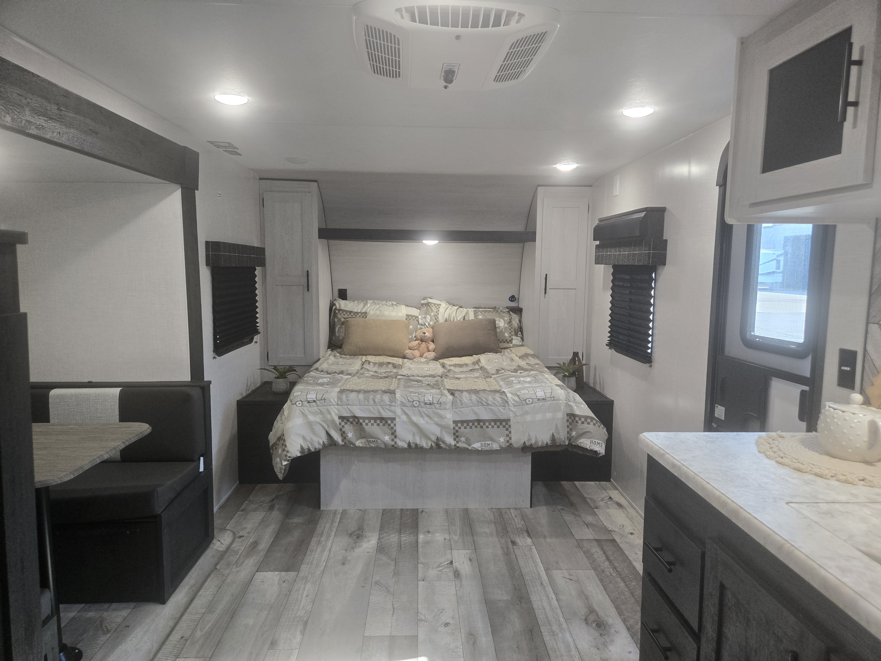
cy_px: 330
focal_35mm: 23
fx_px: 585
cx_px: 440
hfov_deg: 73.9
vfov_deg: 58.9
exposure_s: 1/120
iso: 200
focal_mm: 5.4
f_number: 1.8
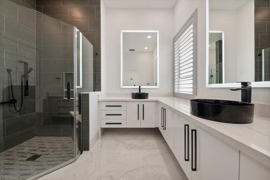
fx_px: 90
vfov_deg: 89.9
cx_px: 135
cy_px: 90
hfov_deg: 112.7
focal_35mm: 12
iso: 100
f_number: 8
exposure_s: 1/60
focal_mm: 12
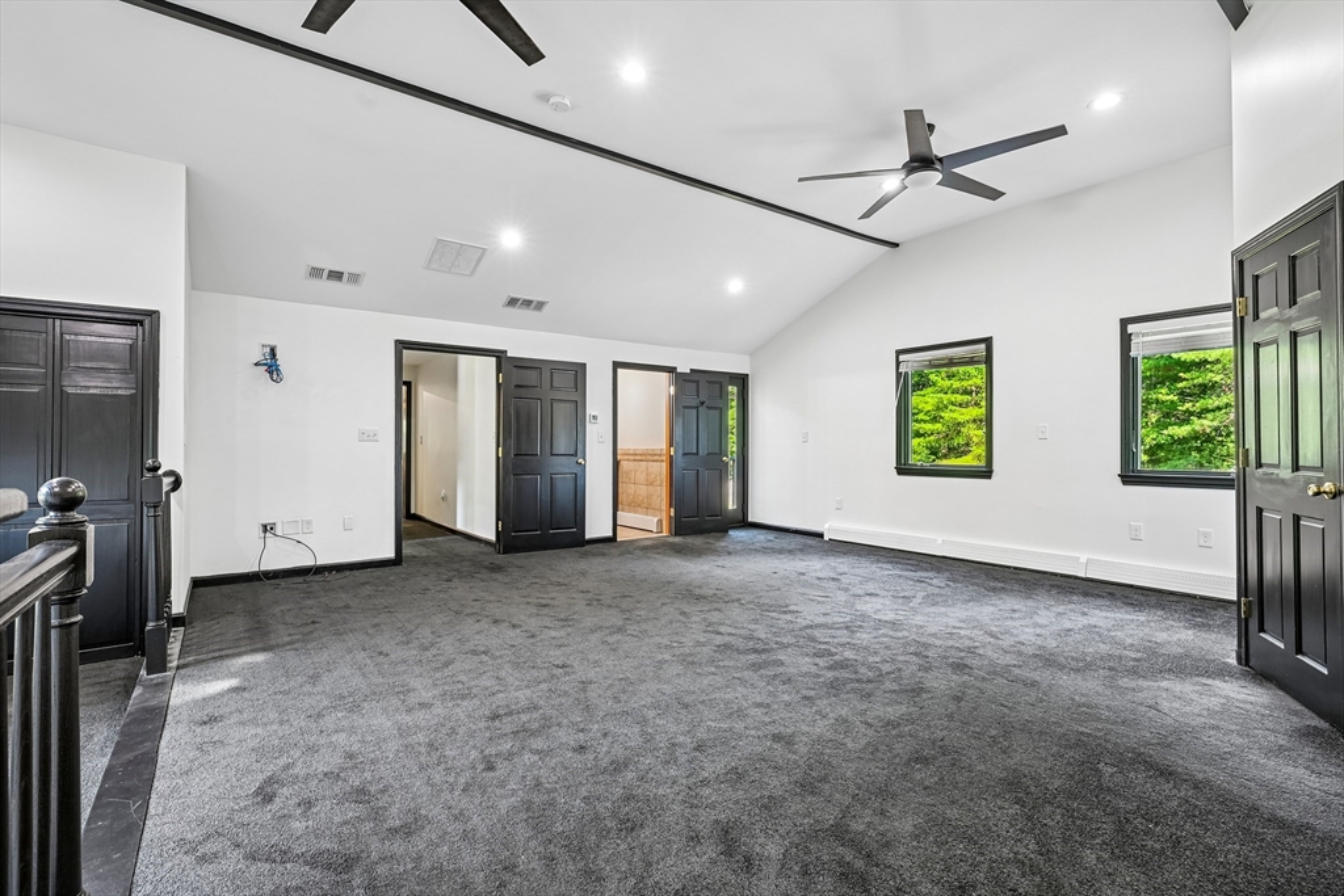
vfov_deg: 73.8
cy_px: 448
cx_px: 672
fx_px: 597
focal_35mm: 16
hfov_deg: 96.7
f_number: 8
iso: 400
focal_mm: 16
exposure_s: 1/6
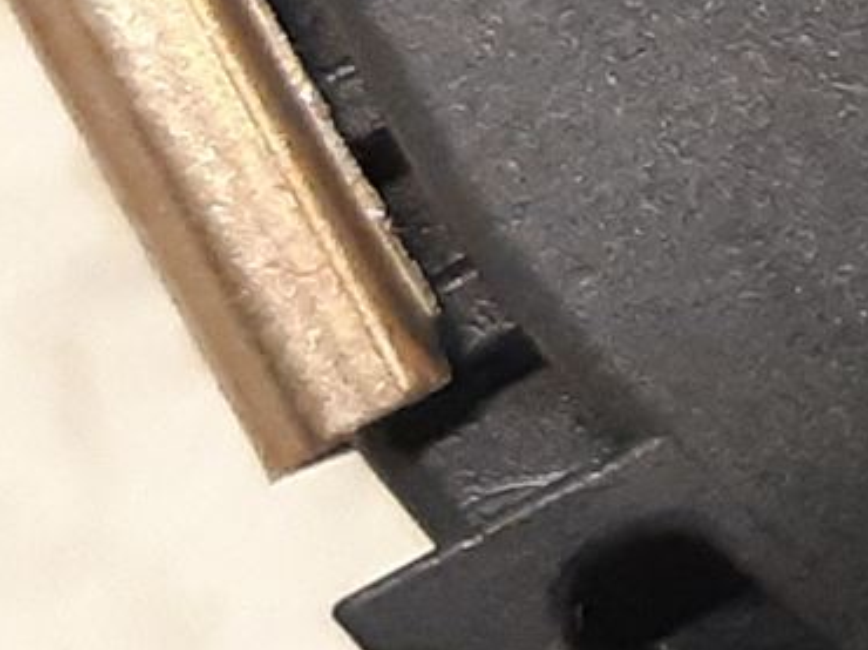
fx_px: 3608
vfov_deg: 10.2
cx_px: 1968
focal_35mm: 144
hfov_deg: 11.7
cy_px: -21
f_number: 1.7
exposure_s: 1/25
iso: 250
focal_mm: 3.93
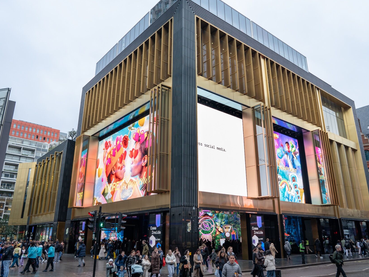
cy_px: 136
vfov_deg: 51.4
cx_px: 193
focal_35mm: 27
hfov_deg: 65.3
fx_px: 288
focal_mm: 24
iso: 320
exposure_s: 1/160
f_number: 3.5
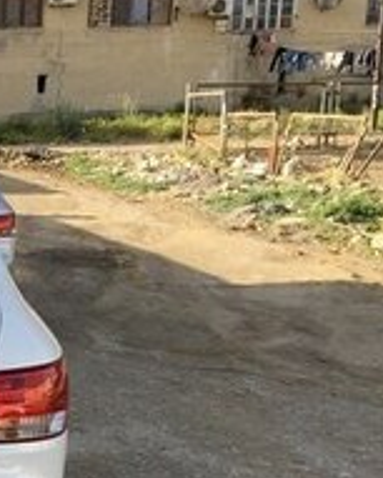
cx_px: -290
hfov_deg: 14.1
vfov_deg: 19.0
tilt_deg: -13.5
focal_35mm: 98
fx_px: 1387
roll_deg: +0.0
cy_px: 472
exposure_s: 1/635
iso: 25
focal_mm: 4.15
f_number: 2.2
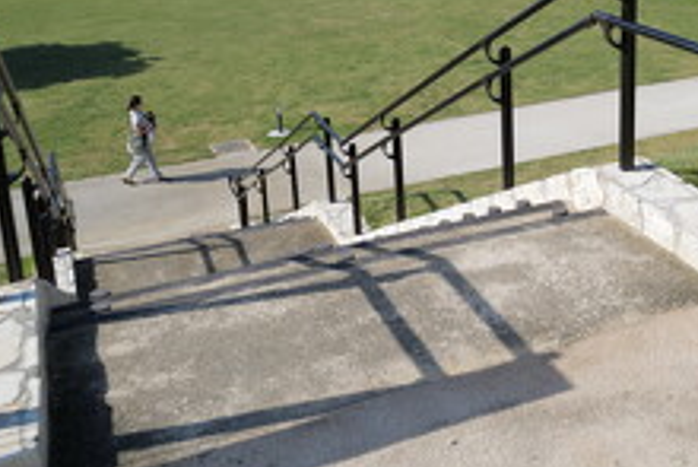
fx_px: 989
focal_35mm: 51
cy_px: 52
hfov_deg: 38.2
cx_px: 492
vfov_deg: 25.7
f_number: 5
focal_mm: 28
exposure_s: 1/500
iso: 100
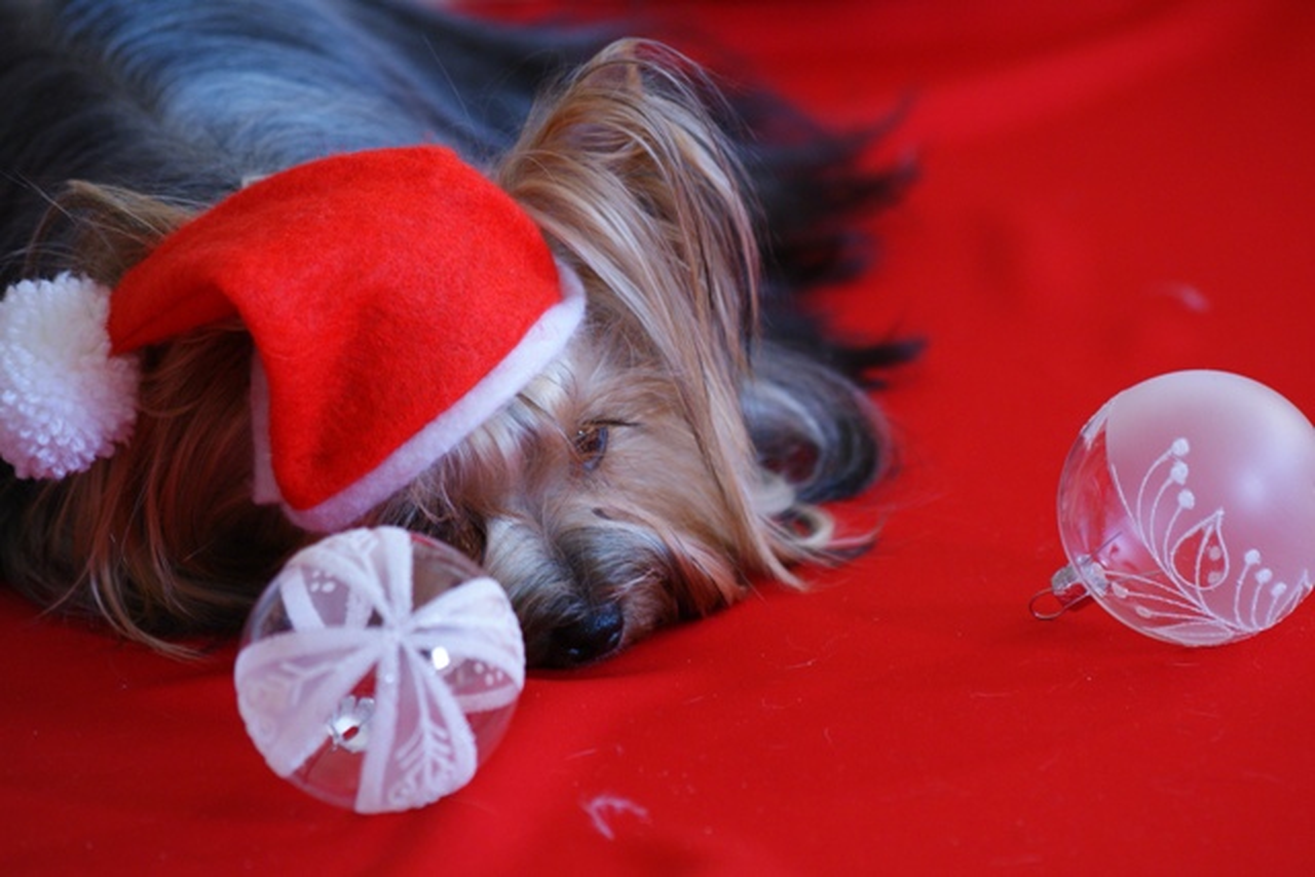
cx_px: 658
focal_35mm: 225
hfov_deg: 9.1
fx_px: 8220
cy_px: 438
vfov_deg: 6.1
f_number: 4.5
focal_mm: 150
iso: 400
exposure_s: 1/50
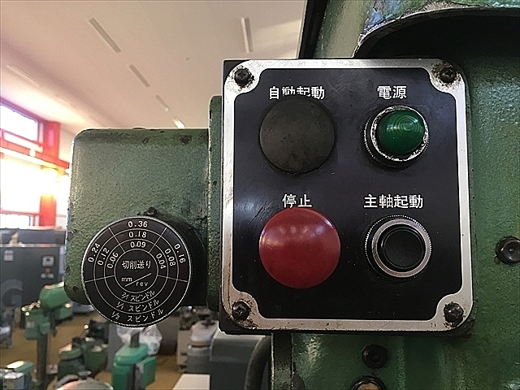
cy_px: 195
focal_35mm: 29
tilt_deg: +6.3
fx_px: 436
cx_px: 260
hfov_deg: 61.7
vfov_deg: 48.2
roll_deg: -0.5
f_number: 2.2
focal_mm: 4.15
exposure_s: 1/30
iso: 64
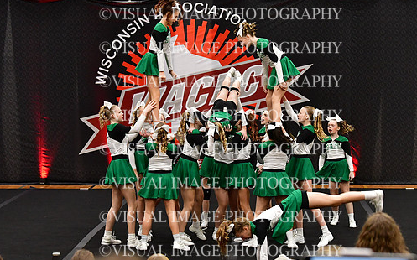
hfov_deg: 16.7
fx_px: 1420
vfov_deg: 10.5
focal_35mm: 125
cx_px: 221
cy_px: 132
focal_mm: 70
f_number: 3.5
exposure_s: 1/500
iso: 4000
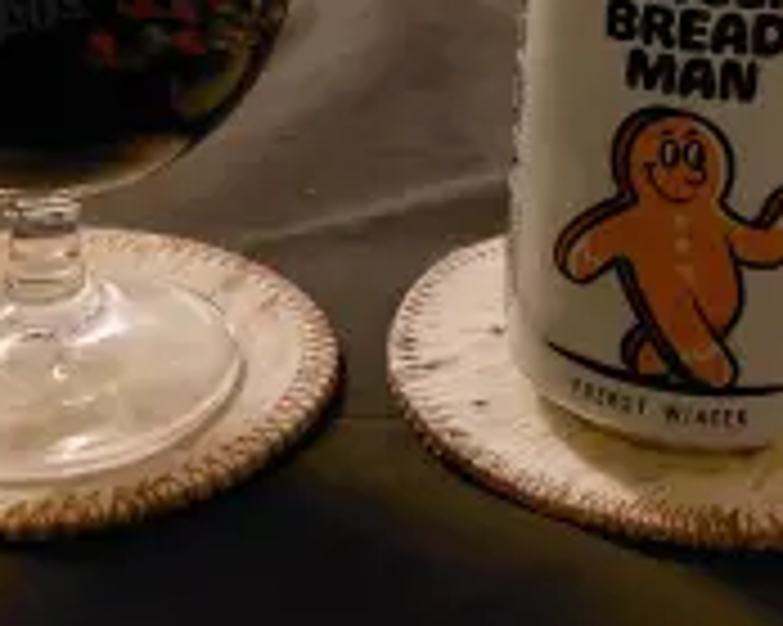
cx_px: 378
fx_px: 1251
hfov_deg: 34.8
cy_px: 0
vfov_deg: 26.6
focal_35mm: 54
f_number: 1.8
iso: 1600
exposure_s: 1/25
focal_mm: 5.23
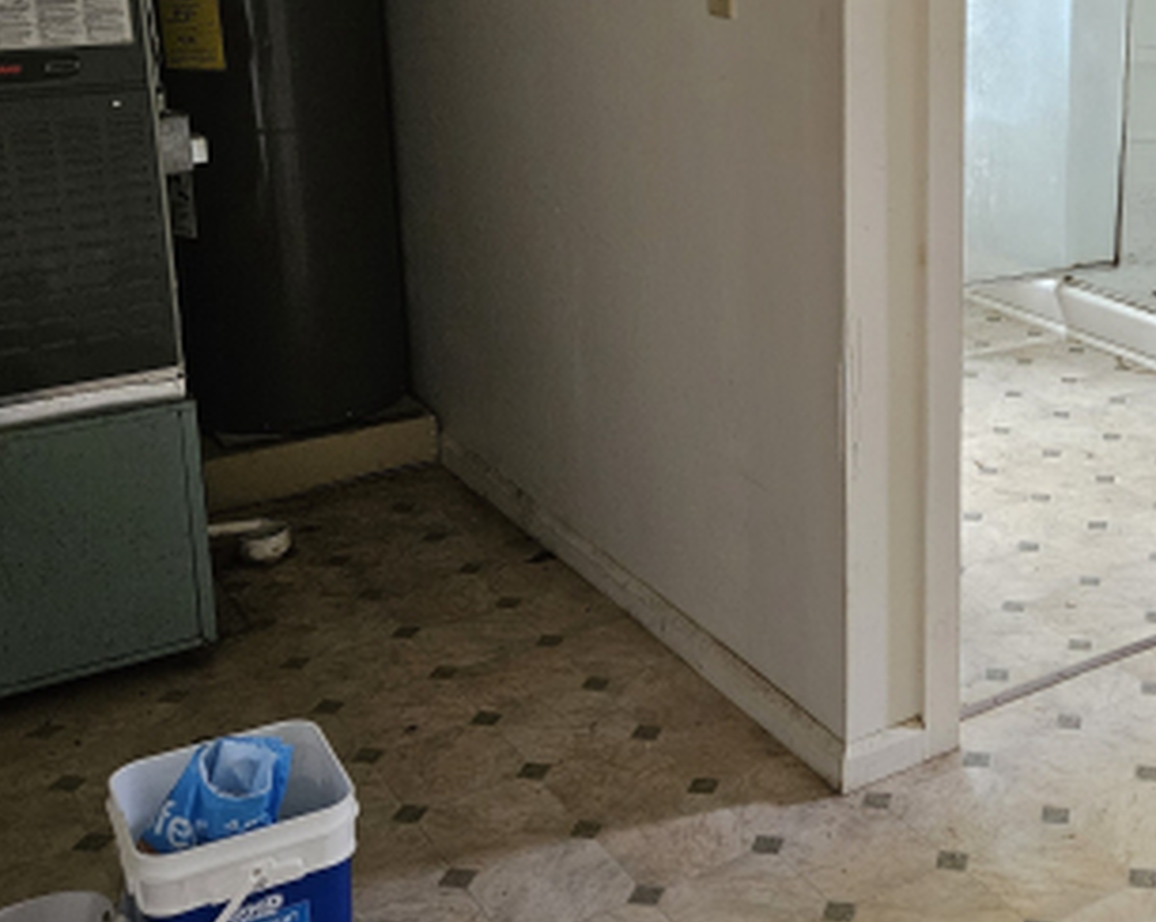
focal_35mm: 49
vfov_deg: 30.2
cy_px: 219
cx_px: 995
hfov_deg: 36.2
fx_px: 1674
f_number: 1.8
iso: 640
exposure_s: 1/240
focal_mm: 5.4
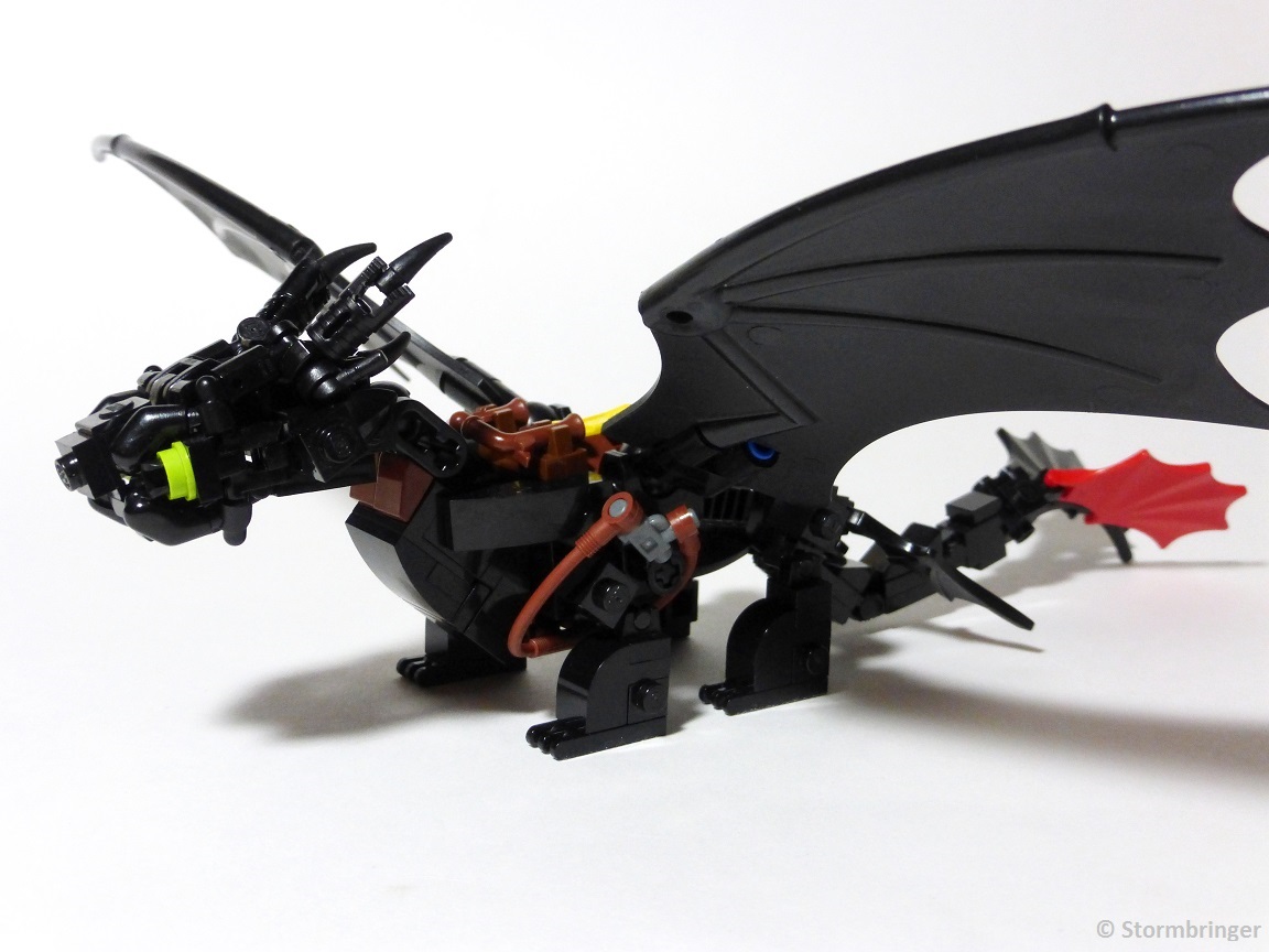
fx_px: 1613
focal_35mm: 44
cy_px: 476
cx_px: 634
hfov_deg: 42.9
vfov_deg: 32.9
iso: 400
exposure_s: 1/60
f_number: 4.1
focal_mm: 7.9
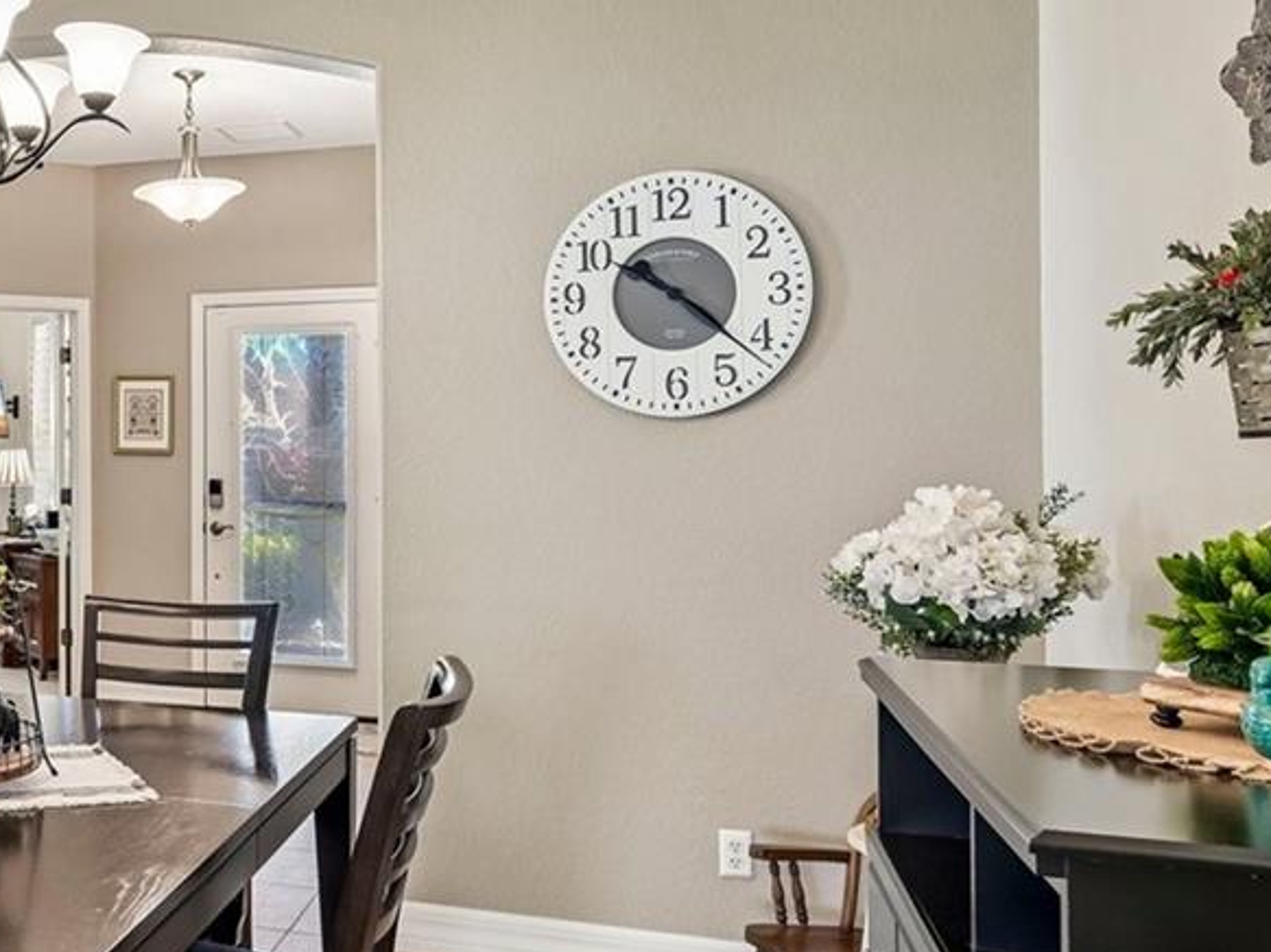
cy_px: 430
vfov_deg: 38.6
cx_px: 79
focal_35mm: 37
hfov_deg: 44.6
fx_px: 1358
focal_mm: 14
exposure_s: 1/8
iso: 400
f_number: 8
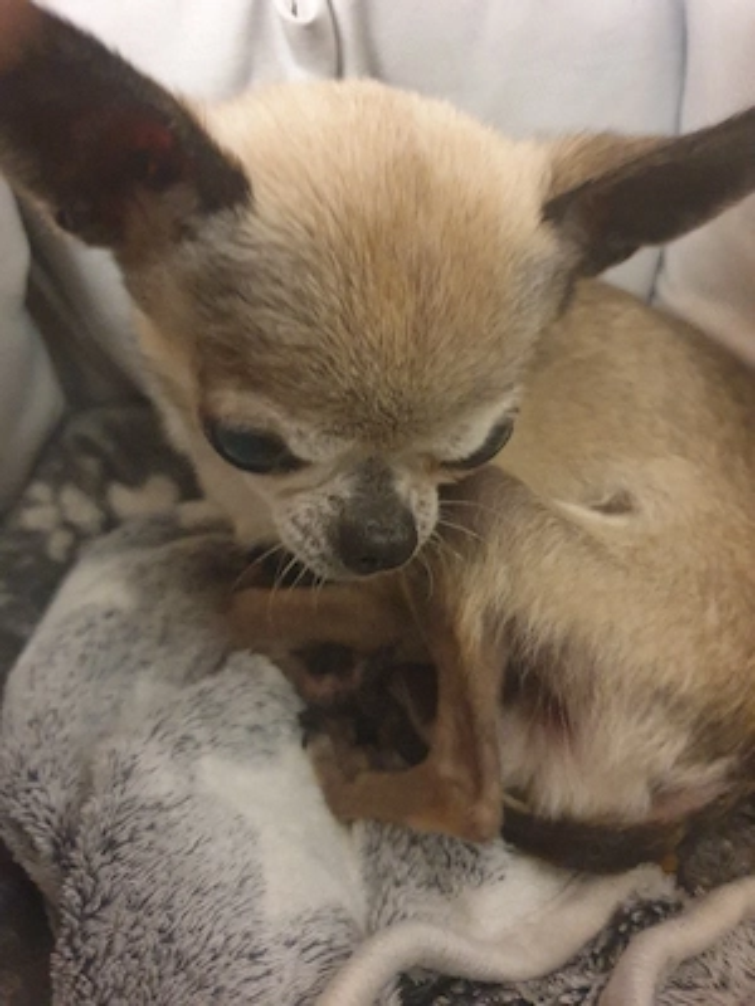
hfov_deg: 53.1
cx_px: 378
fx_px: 756
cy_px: 503
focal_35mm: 26
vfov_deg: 67.3
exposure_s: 1/10
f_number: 1.5
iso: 500
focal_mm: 4.3
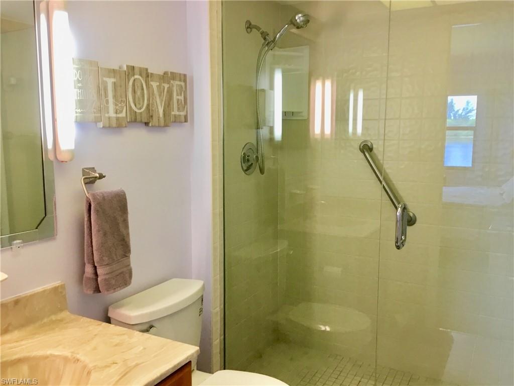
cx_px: 257
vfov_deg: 45.4
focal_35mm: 31
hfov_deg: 58.4
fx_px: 460
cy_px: 193
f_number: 2.4
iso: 50
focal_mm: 3.3
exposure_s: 1/30
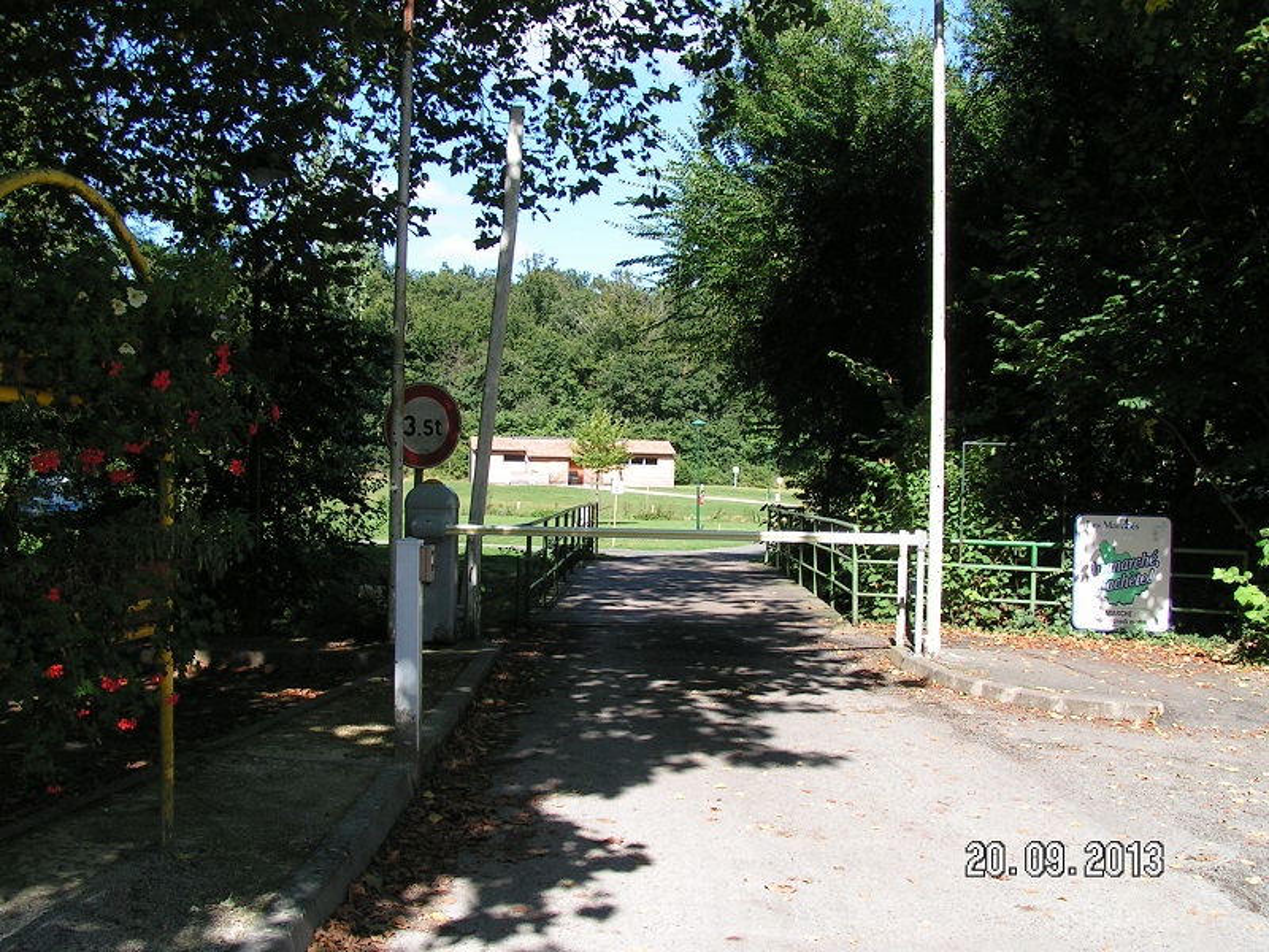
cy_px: 476
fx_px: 1393
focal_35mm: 38
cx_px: 634
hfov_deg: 49.0
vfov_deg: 37.7
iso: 50
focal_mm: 5.8
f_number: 5.6
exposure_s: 1/200
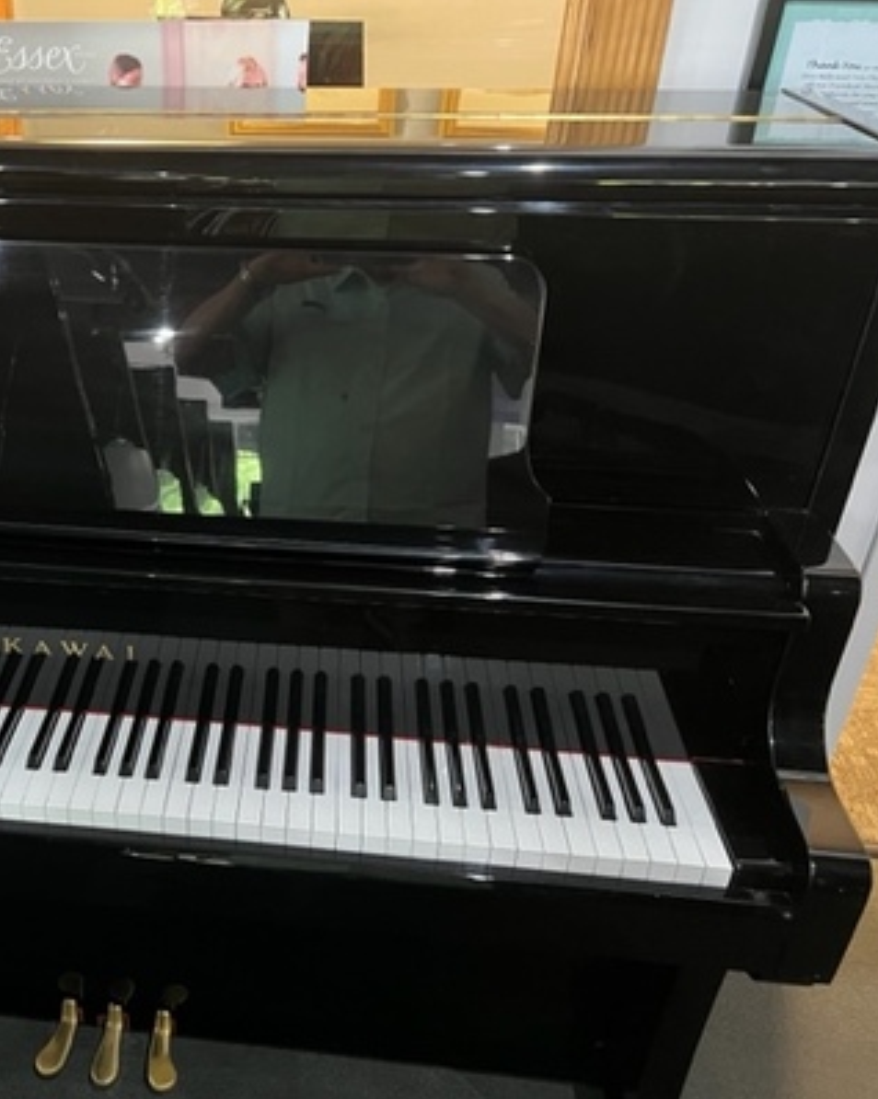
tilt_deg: -31.7
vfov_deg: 52.9
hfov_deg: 41.5
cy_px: 550
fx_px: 1105
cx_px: 175
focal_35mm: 34
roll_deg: +1.3
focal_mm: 5.7
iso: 640
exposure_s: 1/31
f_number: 1.5
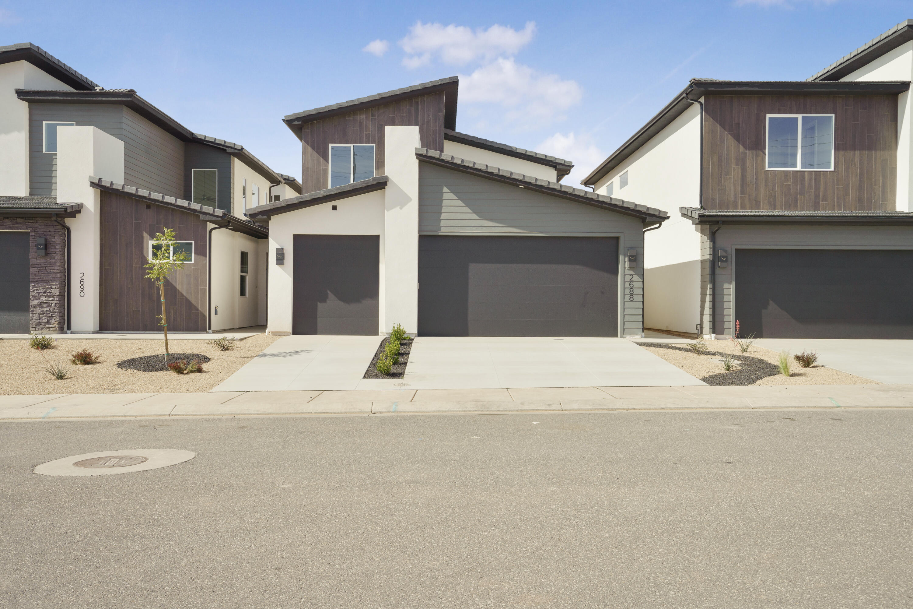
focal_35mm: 28
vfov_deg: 46.4
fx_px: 710
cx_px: 456
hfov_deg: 65.5
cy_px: 304
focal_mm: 28
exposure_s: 1/500
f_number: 9
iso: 250
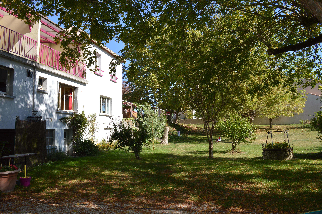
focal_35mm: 27
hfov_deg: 67.4
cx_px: 161
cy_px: 107
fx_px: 241
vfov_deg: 47.8
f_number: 8
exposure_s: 1/200
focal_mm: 18
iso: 100
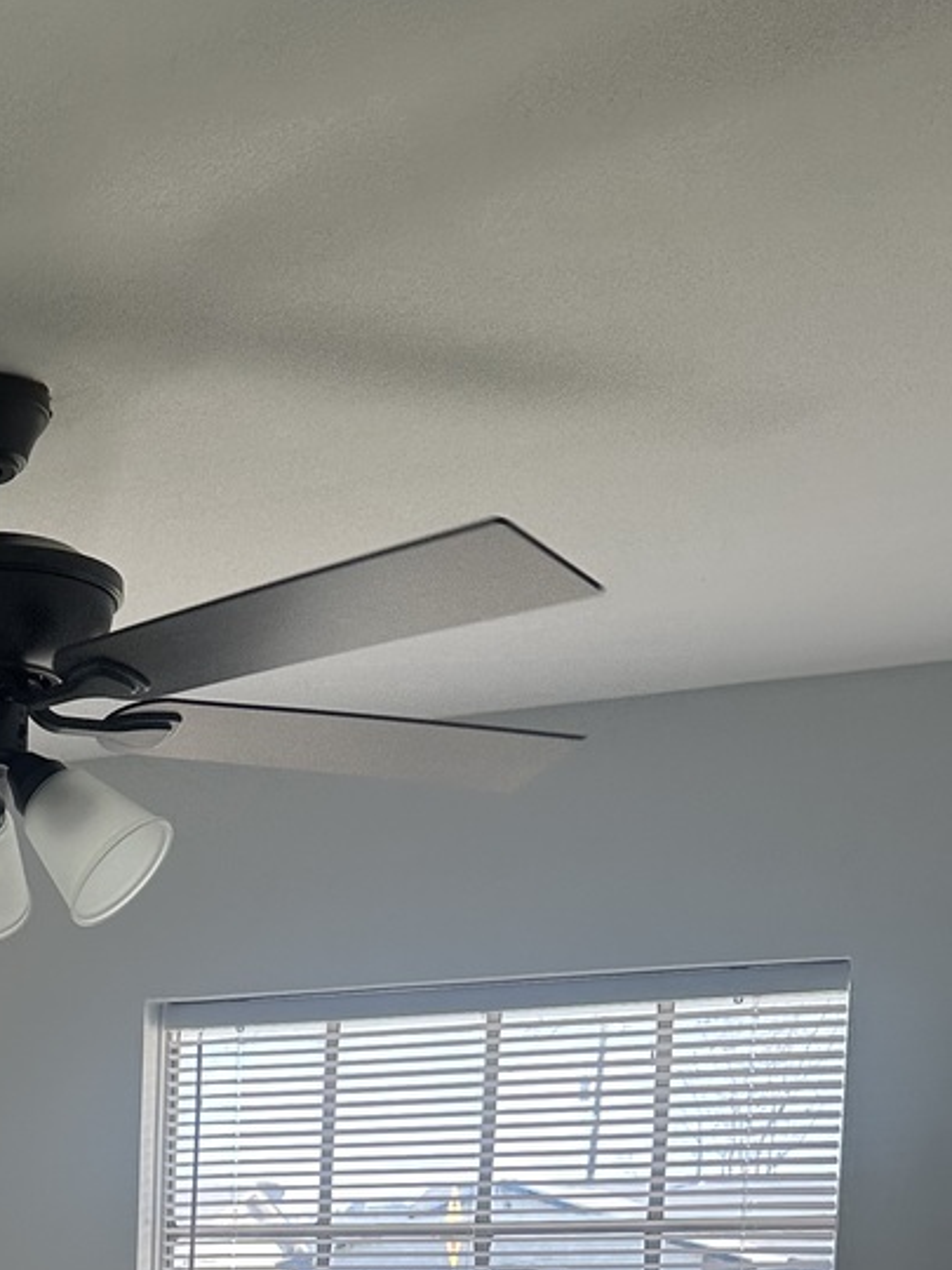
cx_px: -148
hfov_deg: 21.5
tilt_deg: -6.9
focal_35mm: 64
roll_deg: -1.1
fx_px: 2347
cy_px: 1604
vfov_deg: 26.2
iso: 80
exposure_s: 1/290
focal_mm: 6.86
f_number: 1.78
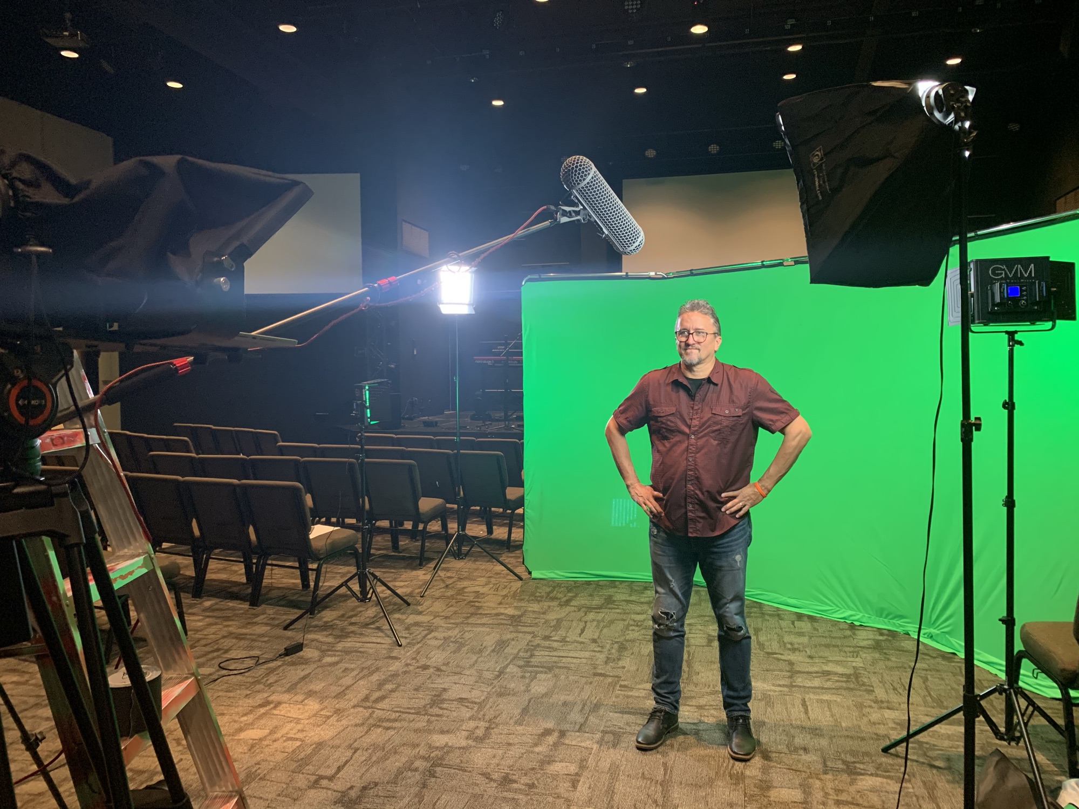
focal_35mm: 26
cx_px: 540
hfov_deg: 67.3
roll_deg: +0.4
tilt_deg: -3.3
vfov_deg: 53.1
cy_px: 404
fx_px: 810
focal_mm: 4.25
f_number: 1.8
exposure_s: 1/60
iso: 250
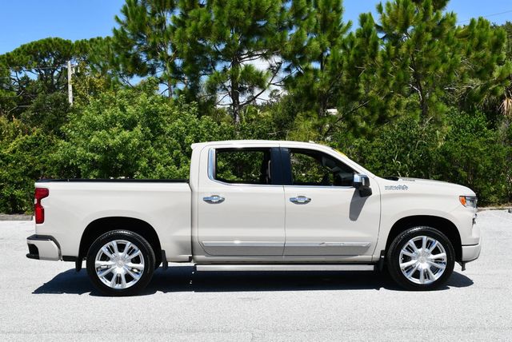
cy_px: 171
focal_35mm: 52
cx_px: 256
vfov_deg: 26.0
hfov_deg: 38.2
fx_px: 740
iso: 100
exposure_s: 1/250
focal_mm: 26
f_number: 8
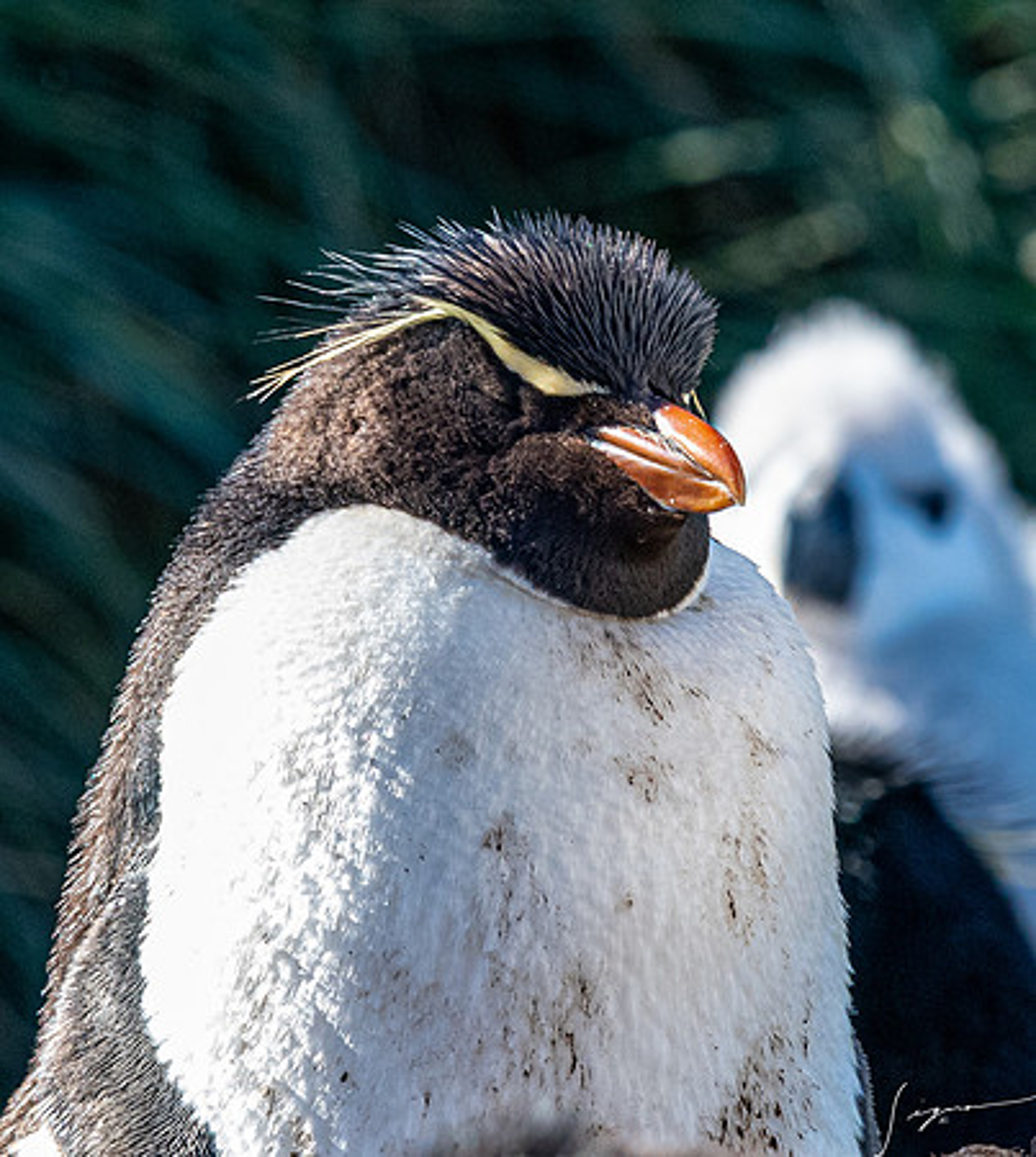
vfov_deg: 1.8
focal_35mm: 1004
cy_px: 445
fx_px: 36026
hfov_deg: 1.6
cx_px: 463
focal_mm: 300
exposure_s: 1/640
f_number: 8
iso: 800
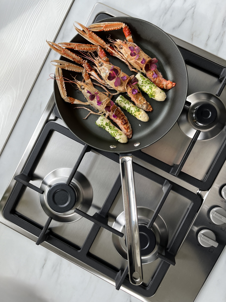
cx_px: 113
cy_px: 151
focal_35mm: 26
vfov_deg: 67.3
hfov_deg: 53.1
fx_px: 226
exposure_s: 1/376
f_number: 1.6
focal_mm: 5.1
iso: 50
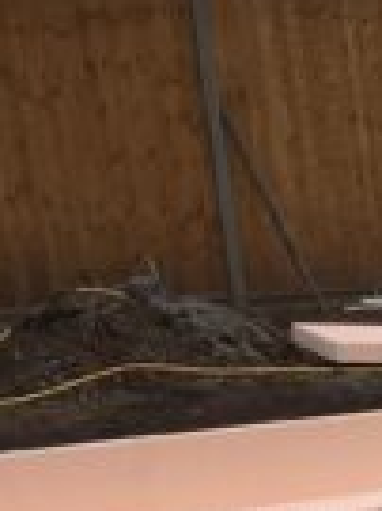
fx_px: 2432
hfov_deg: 7.7
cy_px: 1018
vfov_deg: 10.9
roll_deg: +0.4
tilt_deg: -21.9
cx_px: 1195
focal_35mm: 165
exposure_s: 1/1282
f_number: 2.2
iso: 25
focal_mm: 4.15
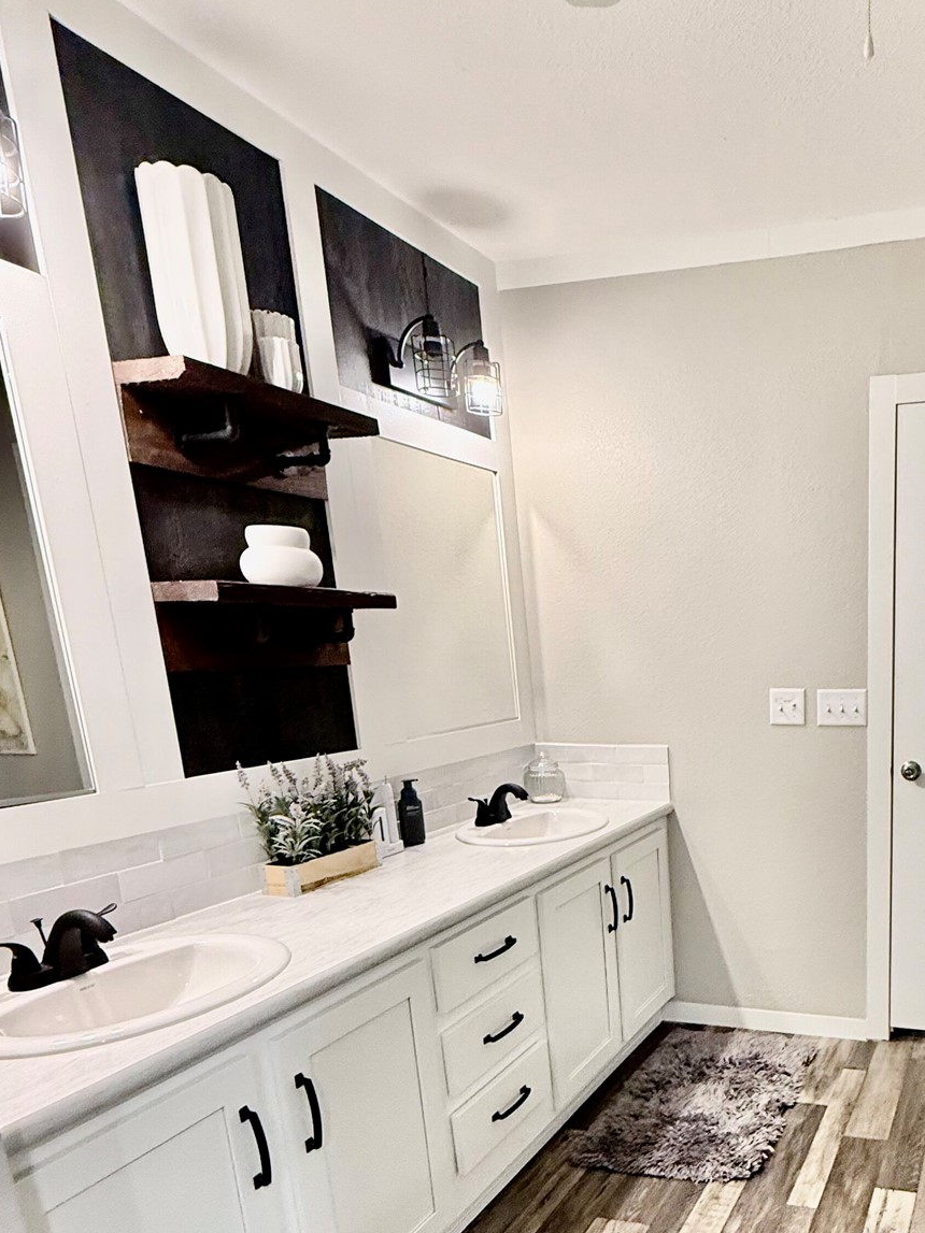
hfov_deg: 50.0
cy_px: 872
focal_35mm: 25
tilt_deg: -13.9
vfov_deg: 66.5
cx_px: 796
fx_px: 891
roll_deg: +1.0
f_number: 2.2
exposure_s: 1/60
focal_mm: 2.22
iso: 250
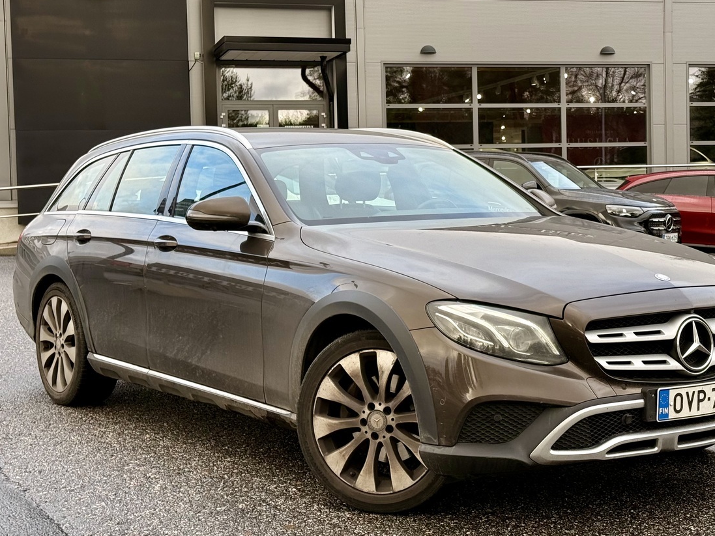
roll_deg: +0.9
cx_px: 404
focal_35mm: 63
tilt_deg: -1.7
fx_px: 1301
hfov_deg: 30.7
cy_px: 220
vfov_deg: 23.3
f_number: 1.78
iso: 64
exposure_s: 1/557
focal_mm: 6.76
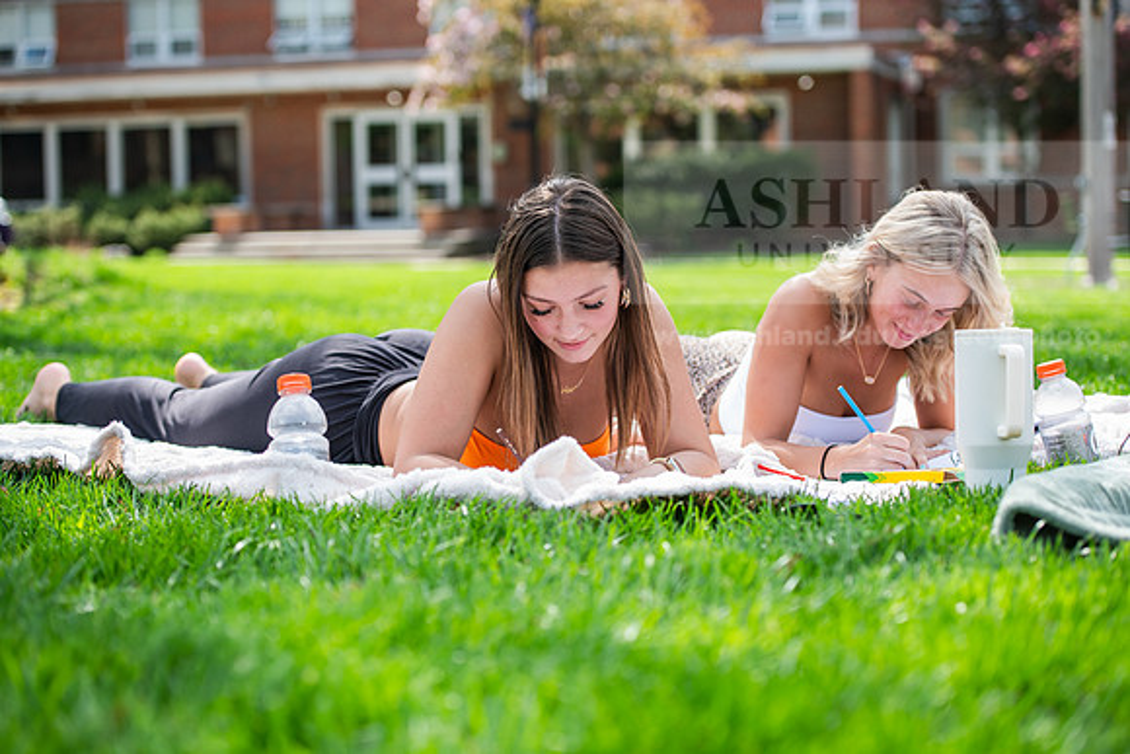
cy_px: 377
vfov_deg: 19.5
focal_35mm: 70
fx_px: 2198
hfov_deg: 28.8
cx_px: 565
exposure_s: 1/320
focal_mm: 70
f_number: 3.2
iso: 100
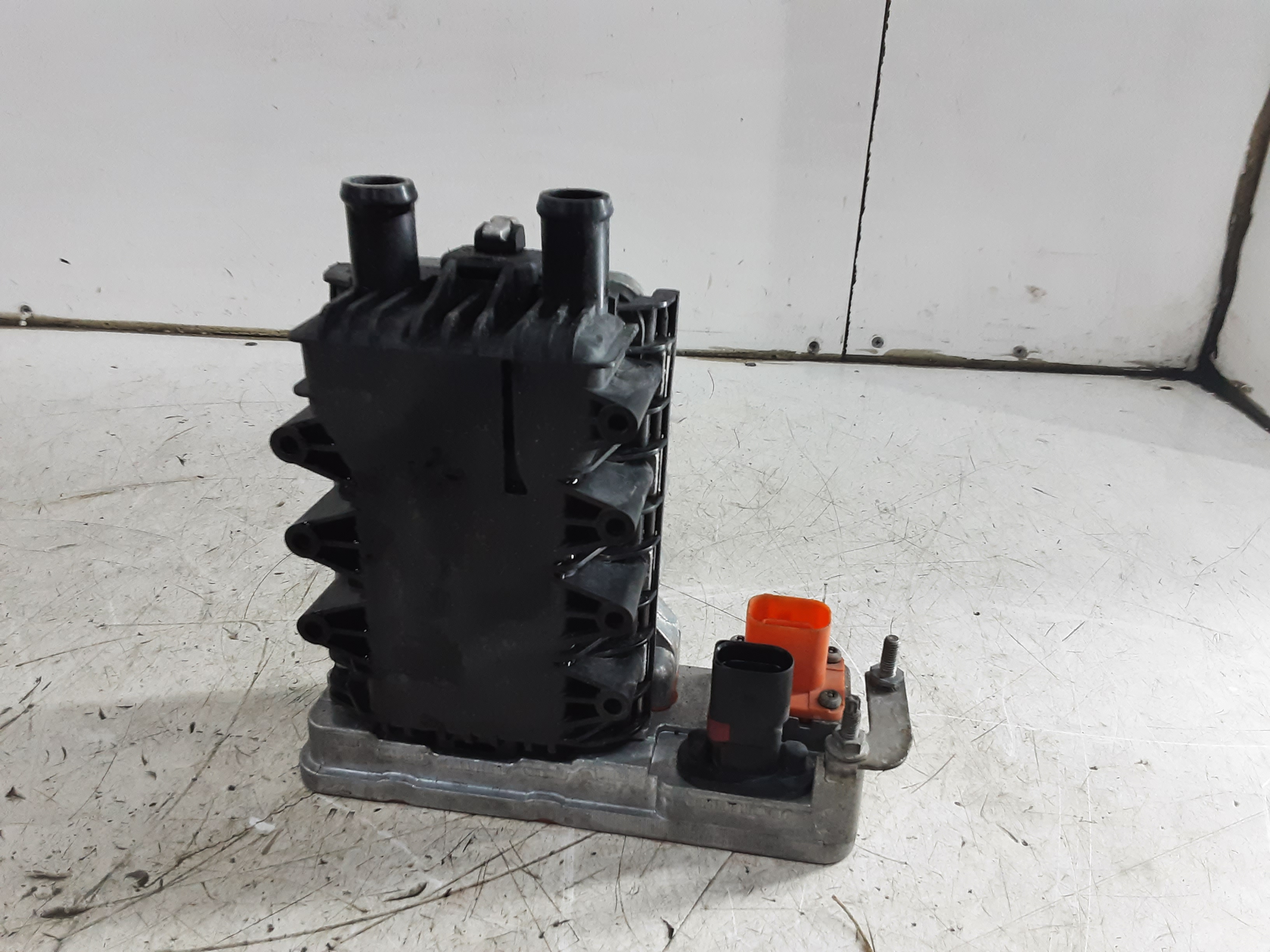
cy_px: 476
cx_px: 635
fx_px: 991
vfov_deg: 51.4
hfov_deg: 65.3
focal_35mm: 27
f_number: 1.9
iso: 160
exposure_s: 1/50
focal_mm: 2.91
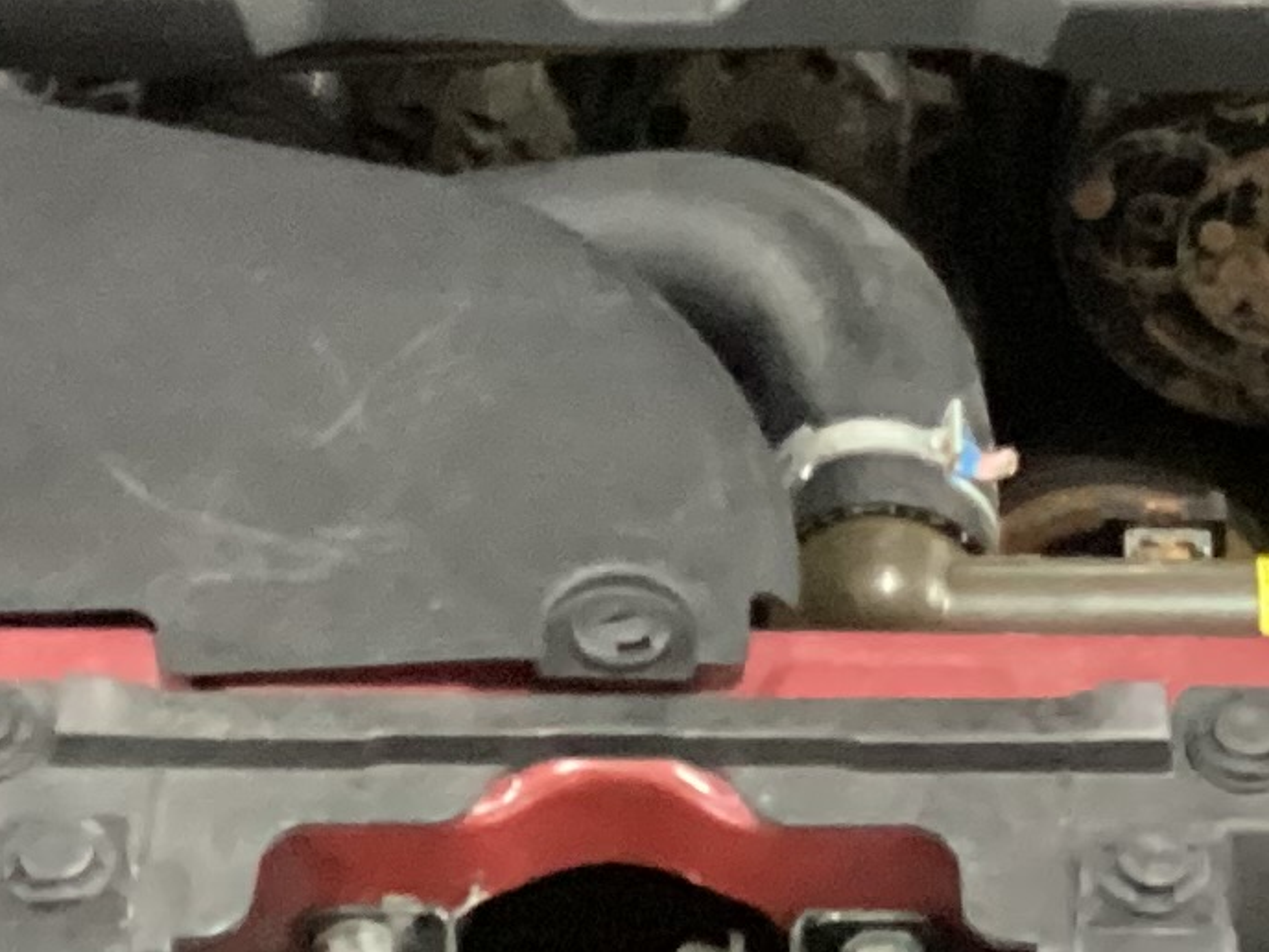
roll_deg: +0.7
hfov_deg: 13.4
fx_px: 5389
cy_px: -801
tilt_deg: -32.8
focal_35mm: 147
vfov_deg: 9.6
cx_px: 775
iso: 800
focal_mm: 3.3
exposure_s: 1/24
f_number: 2.4
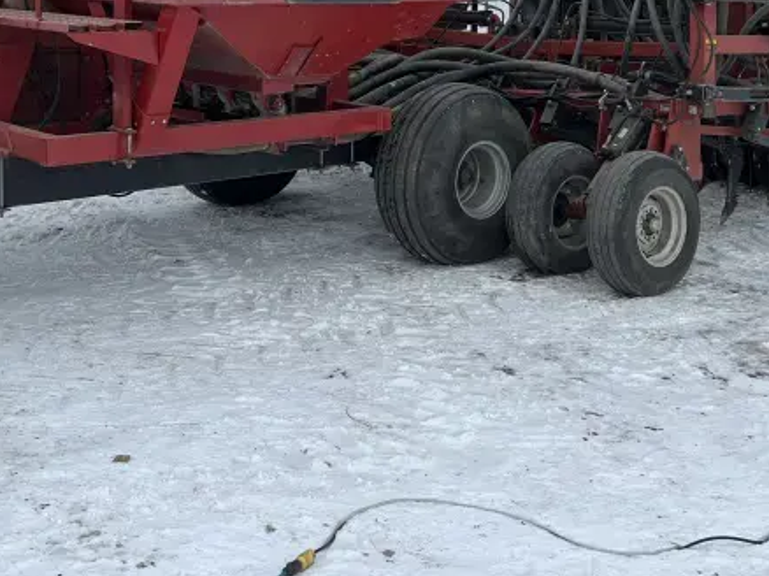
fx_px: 1266
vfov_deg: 24.6
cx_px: 320
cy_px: 21
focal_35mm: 57
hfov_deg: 33.7
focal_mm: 5.7
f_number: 1.5
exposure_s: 1/8000
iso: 50
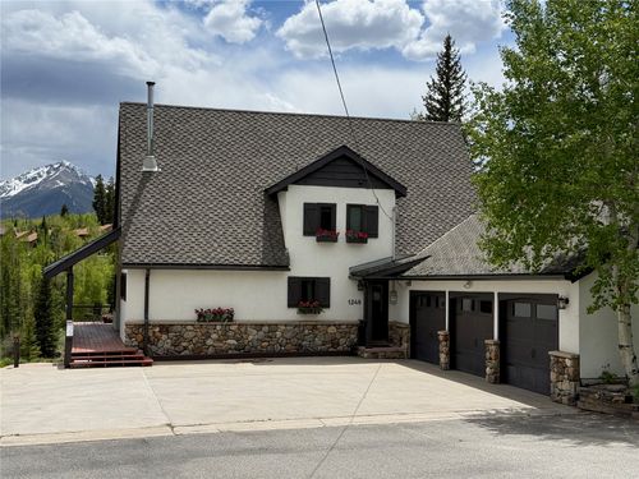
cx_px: 320
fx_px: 886
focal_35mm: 48
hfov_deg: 39.7
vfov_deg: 30.3
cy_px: 240
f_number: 1.78
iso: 64
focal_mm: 6.76
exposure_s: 1/7143
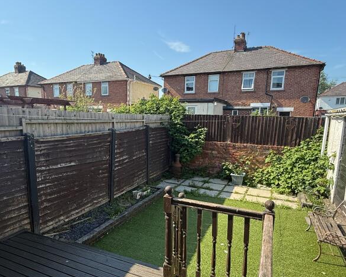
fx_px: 246
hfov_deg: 70.2
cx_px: 161
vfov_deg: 58.5
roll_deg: -1.0
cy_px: 160
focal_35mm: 24
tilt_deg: -10.2
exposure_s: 1/799
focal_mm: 2.22
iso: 64
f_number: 2.2
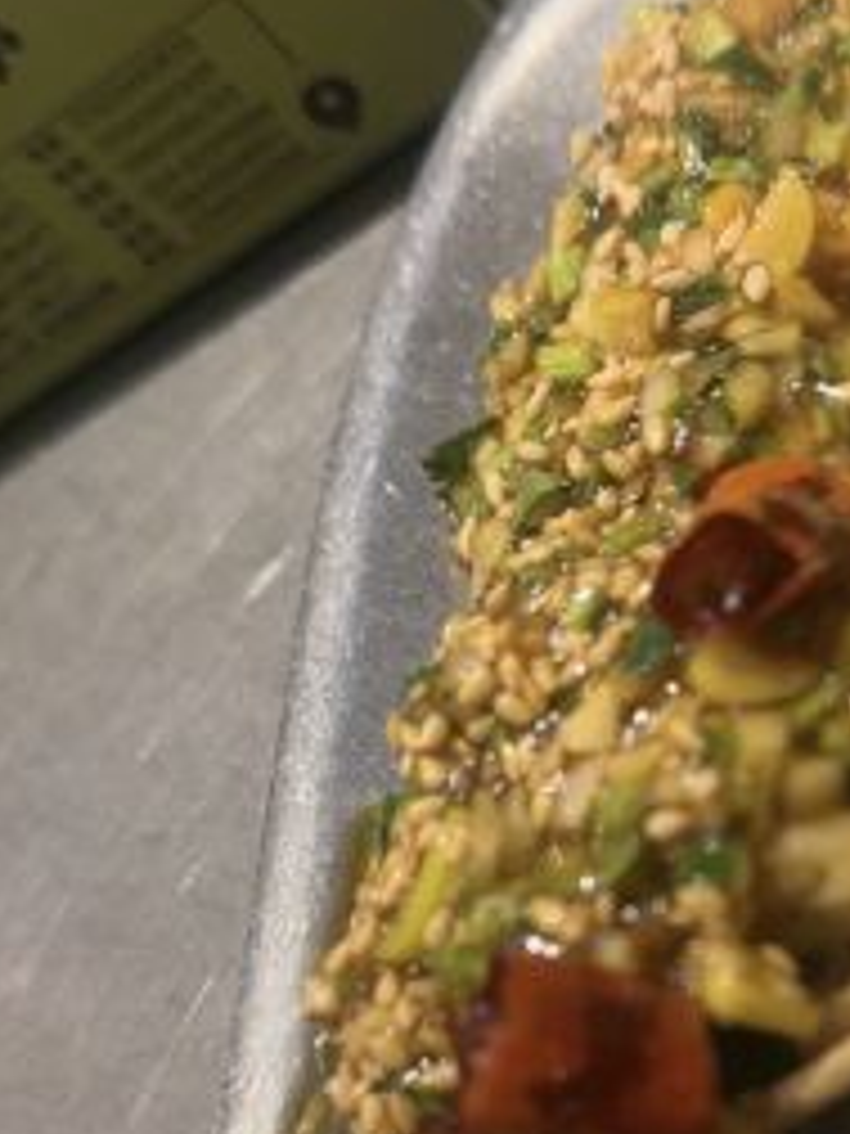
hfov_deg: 14.4
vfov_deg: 19.3
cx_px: 670
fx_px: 3339
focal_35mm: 102
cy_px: 560
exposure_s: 1/50
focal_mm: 6.86
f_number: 1.78
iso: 100
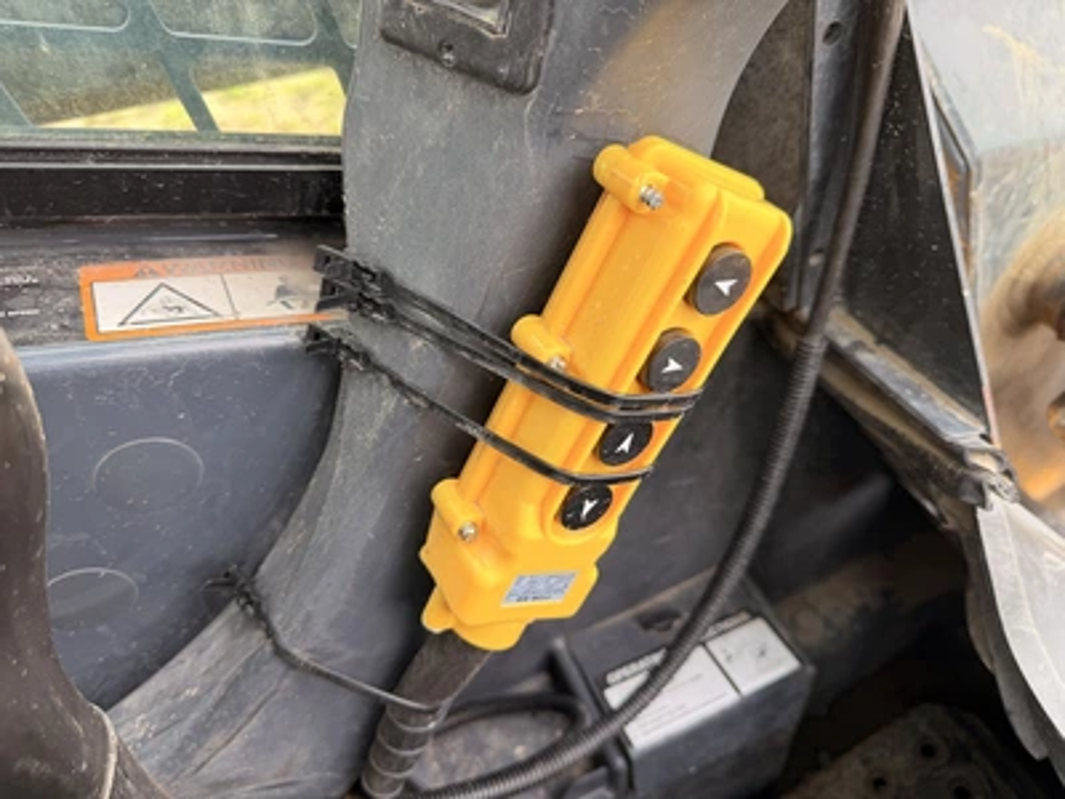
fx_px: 738
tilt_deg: -45.6
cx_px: 532
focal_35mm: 24
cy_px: 400
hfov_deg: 71.6
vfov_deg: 56.8
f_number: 1.78
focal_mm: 6.76
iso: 80
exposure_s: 1/181
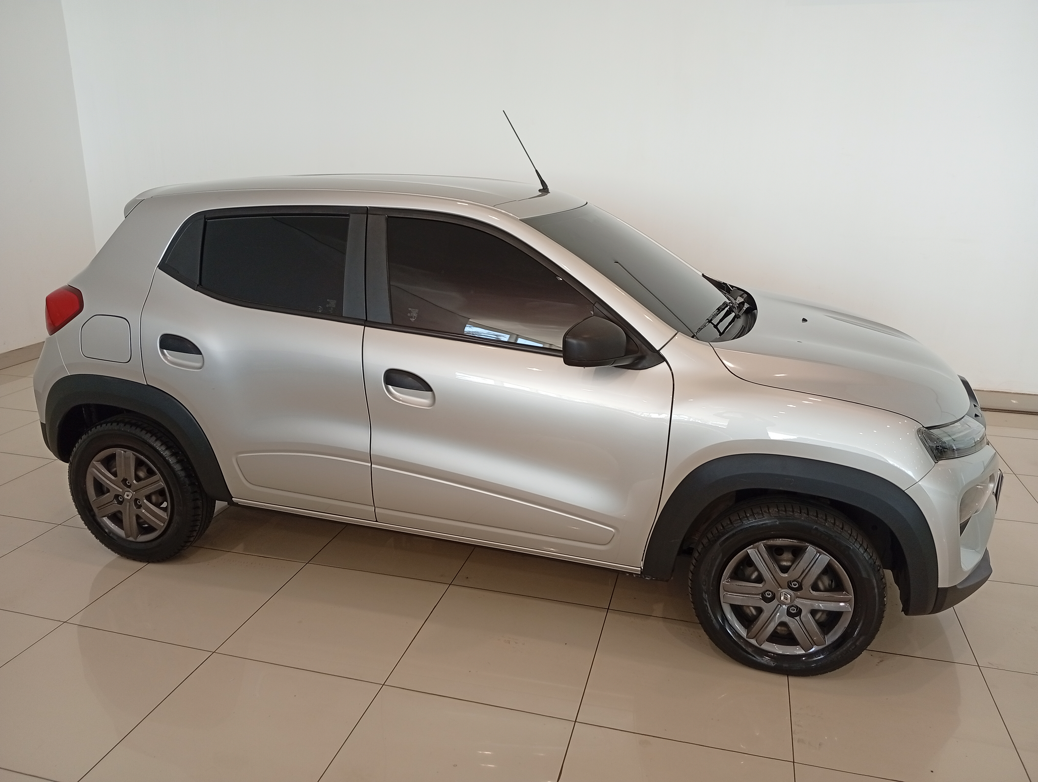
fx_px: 811
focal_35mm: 27
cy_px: 391
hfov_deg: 65.2
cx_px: 519
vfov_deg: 51.5
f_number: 1.8
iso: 146
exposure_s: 1/60
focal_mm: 3.98
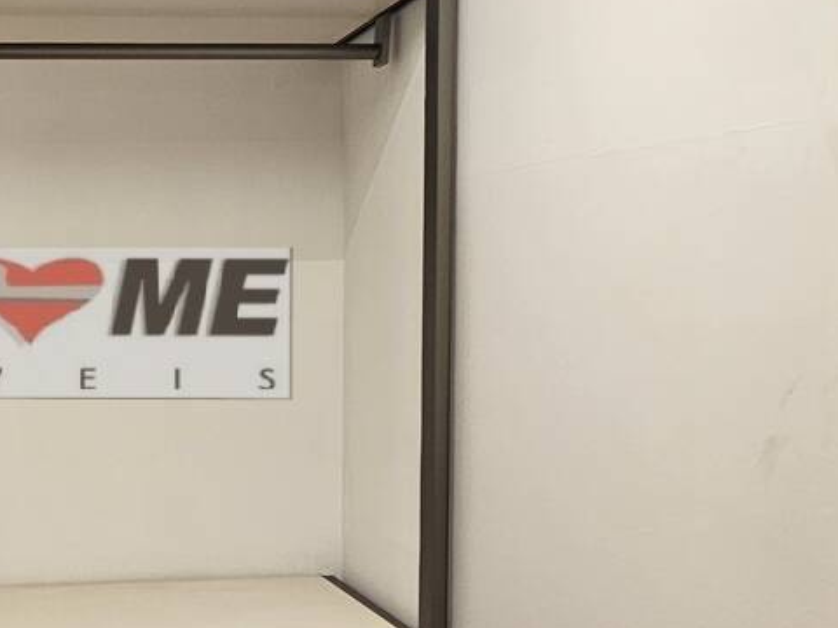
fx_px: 944
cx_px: 10
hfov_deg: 41.9
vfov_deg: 36.8
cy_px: 335
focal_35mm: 39
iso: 160
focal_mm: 2.2
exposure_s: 1/60
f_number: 2.2
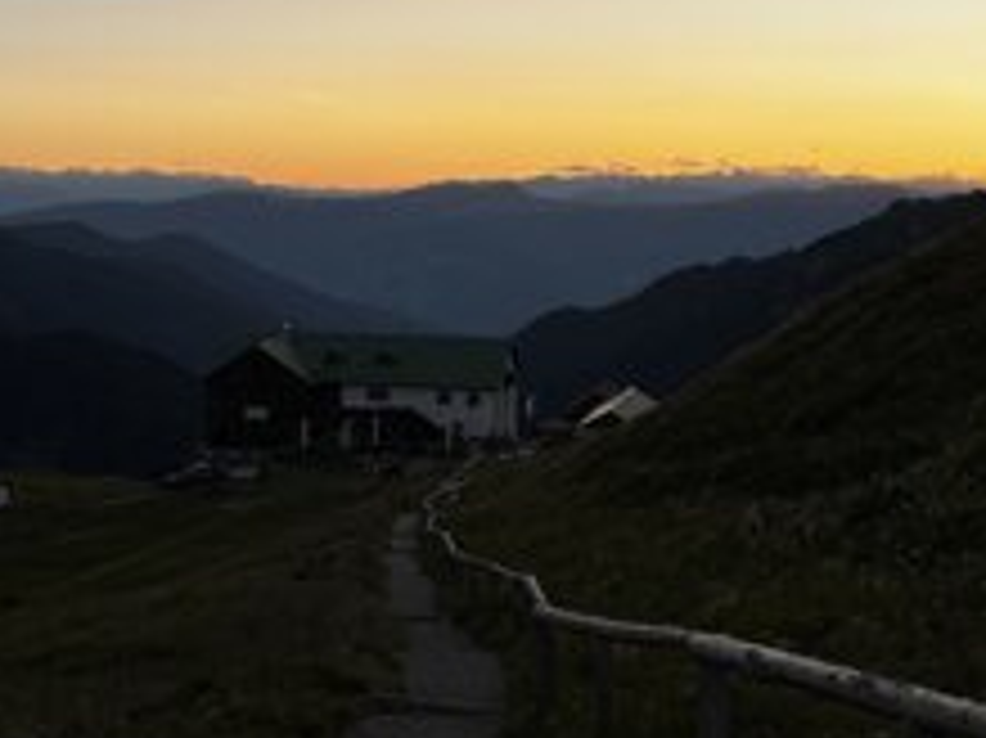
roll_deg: -2.1
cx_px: 583
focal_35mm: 54
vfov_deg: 25.8
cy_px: 20
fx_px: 1537
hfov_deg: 35.5
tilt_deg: +5.3
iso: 50
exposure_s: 1/1115
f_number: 1.6
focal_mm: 5.96
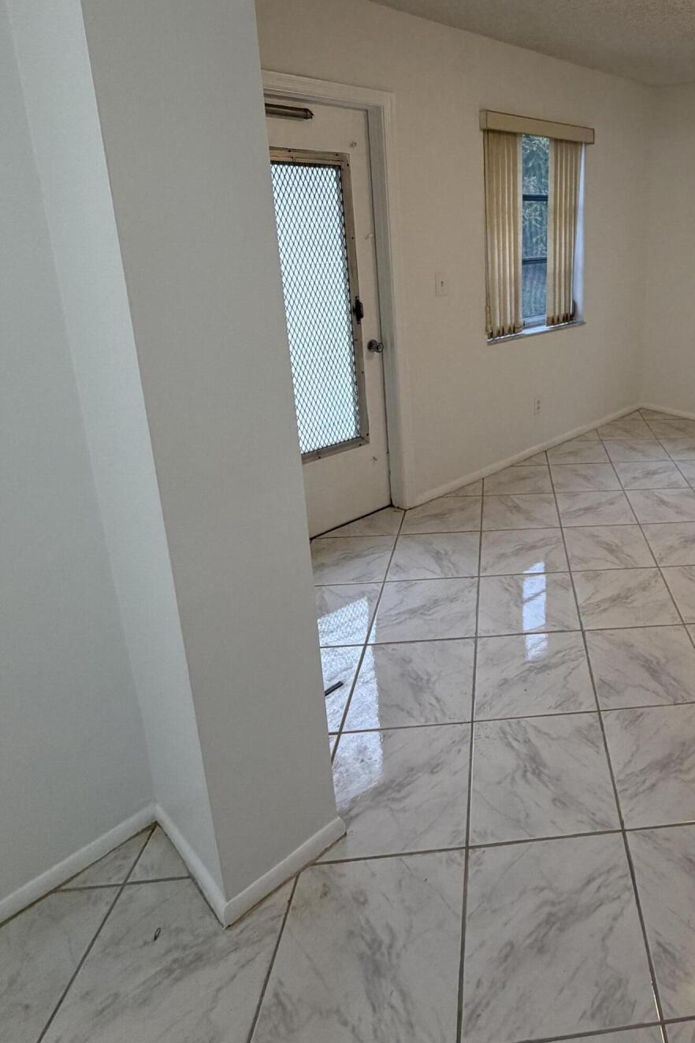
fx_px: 637
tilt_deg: -15.5
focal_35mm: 22
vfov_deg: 76.8
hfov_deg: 52.6
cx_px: 578
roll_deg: -0.8
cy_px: 374
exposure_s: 1/120
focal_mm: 2.22
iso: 250
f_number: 2.2
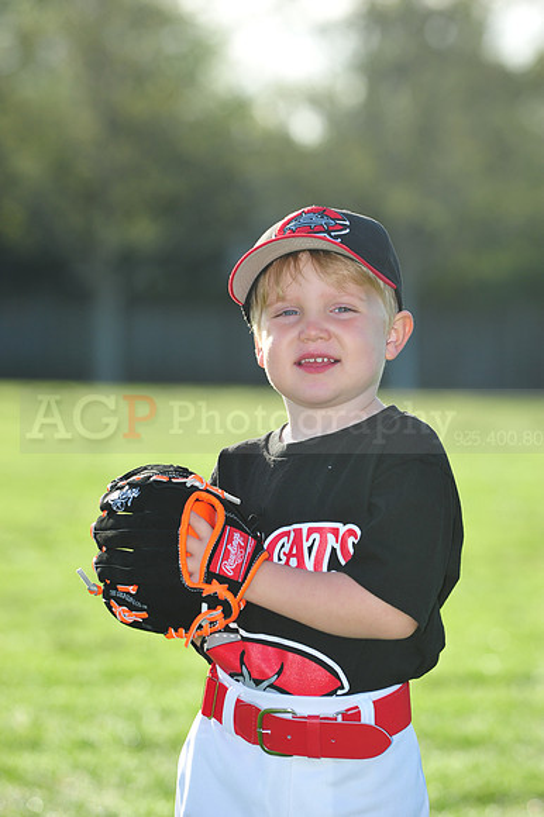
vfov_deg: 10.3
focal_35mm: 200
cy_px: 408
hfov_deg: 6.9
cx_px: 272
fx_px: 4538
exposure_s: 1/500
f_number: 7.1
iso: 400
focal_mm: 200
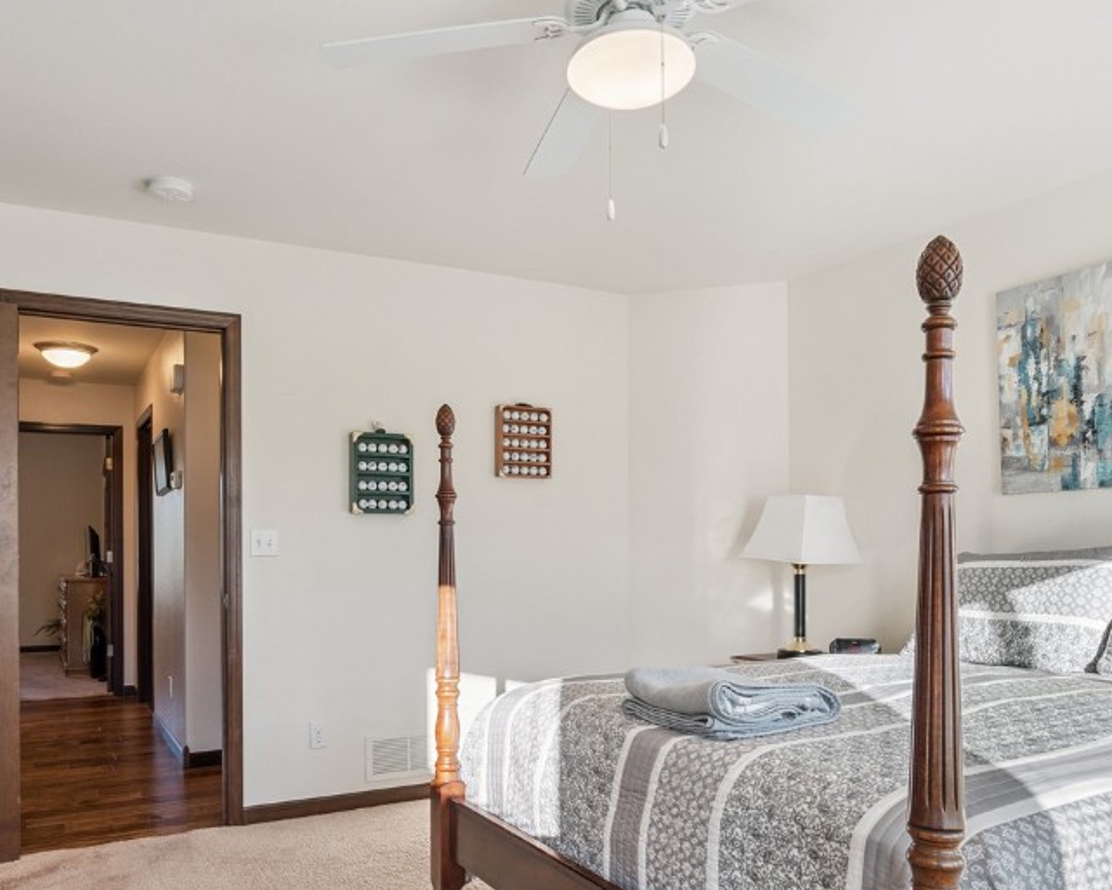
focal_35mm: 27
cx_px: 489
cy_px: 540
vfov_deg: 52.8
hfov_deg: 63.9
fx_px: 889
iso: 400
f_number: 10
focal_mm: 16
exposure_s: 1/20
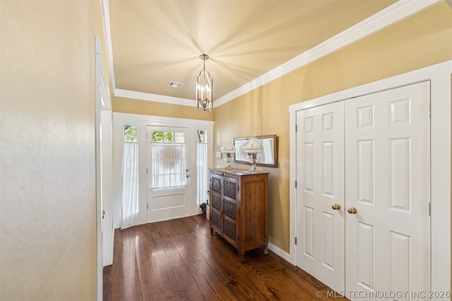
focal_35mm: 14
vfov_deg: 81.2
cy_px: 150
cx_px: 226
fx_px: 176
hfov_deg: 104.3
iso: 400
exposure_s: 1/40
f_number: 2.8
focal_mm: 14
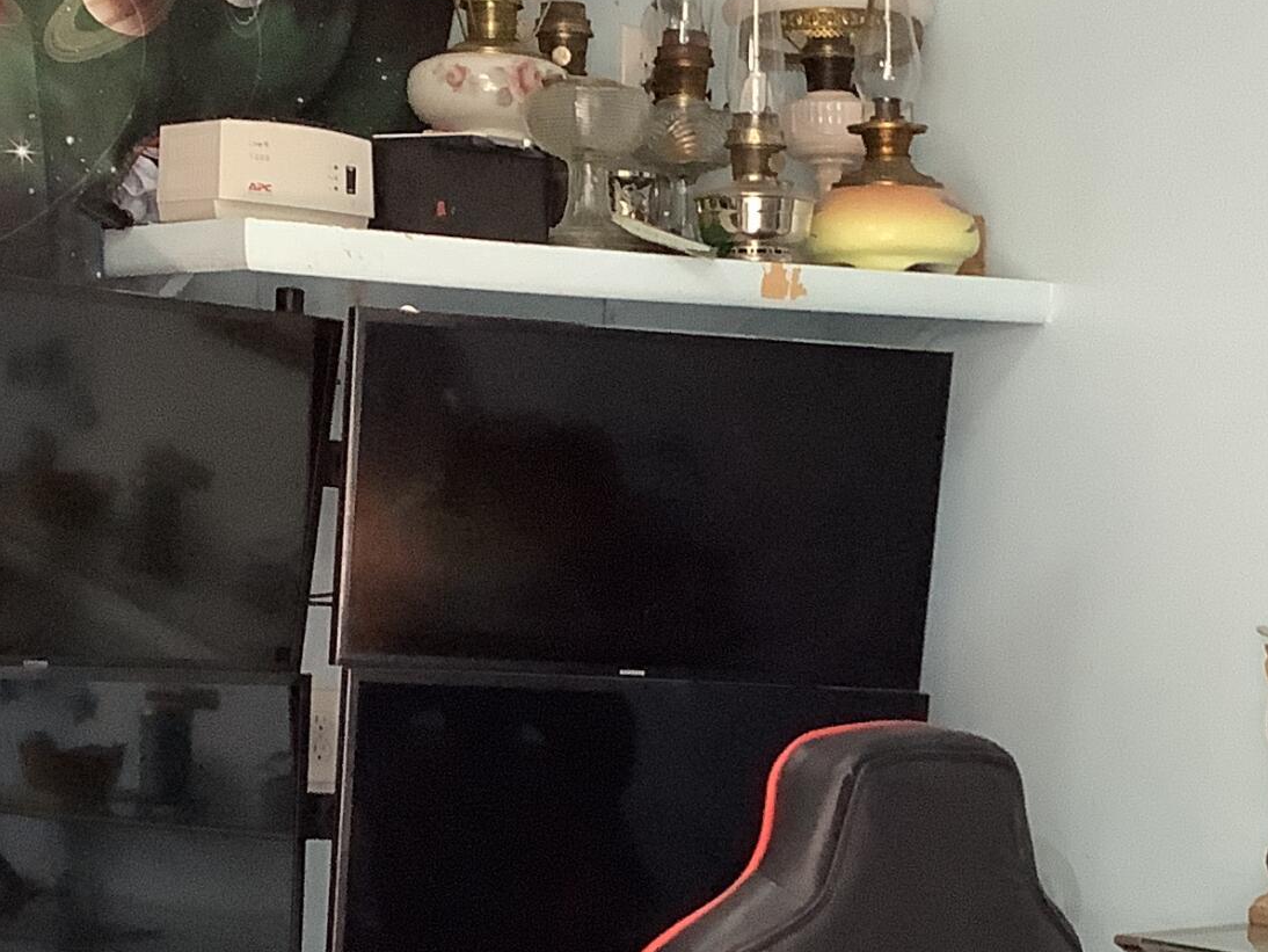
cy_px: 791
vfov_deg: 17.2
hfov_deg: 22.9
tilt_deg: -5.1
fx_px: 3114
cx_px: 829
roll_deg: -1.4
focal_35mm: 85
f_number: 2.4
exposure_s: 1/60
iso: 200
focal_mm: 3.3
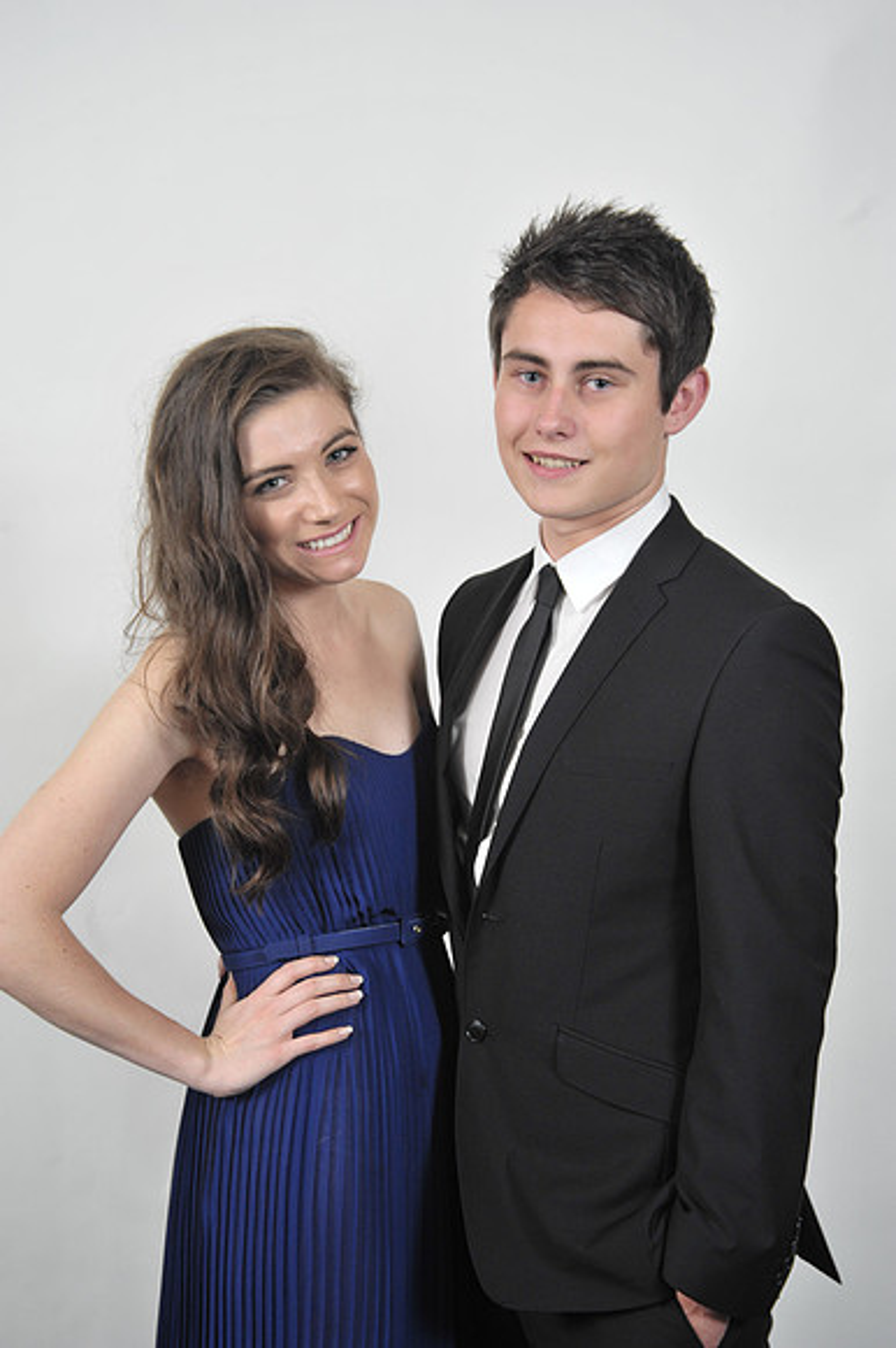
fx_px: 2317
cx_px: 448
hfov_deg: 21.9
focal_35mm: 62
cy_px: 674
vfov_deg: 32.4
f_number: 7.1
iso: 1000
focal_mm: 62
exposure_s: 1/160
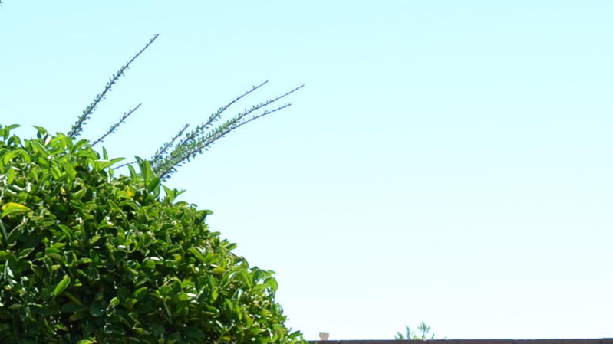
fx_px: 1918
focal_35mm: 118
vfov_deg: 9.8
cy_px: 601
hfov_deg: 17.8
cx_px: 601
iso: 100
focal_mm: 20
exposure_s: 1/160
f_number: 6.3
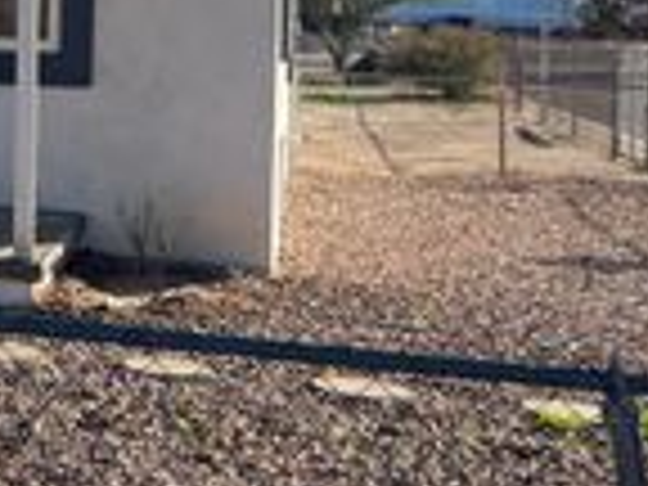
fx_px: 1685
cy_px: 16
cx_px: -284
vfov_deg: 16.1
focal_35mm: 90
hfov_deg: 19.4
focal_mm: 5.1
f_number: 1.6
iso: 50
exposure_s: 1/2268
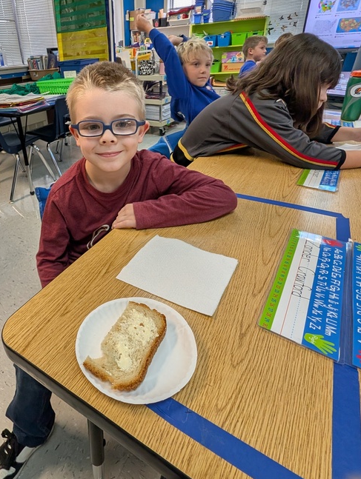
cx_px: 112
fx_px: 264
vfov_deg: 84.1
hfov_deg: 66.4
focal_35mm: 19
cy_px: 207
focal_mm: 2.02
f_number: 1.7
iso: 57
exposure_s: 1/120
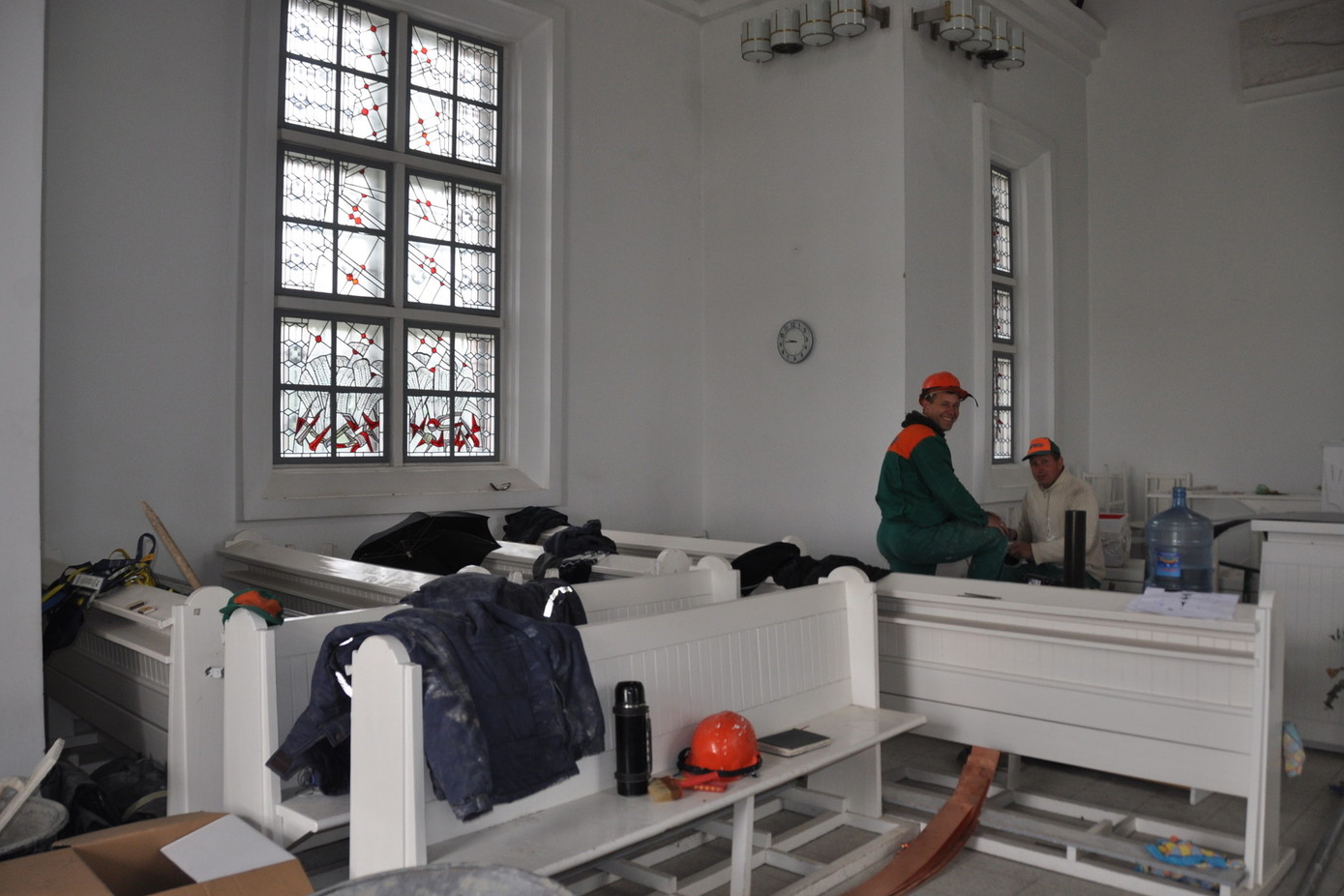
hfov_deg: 65.5
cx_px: 670
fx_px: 1045
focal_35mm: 28
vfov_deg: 46.4
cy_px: 454
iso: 400
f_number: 3.5
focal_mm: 18
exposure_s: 1/160
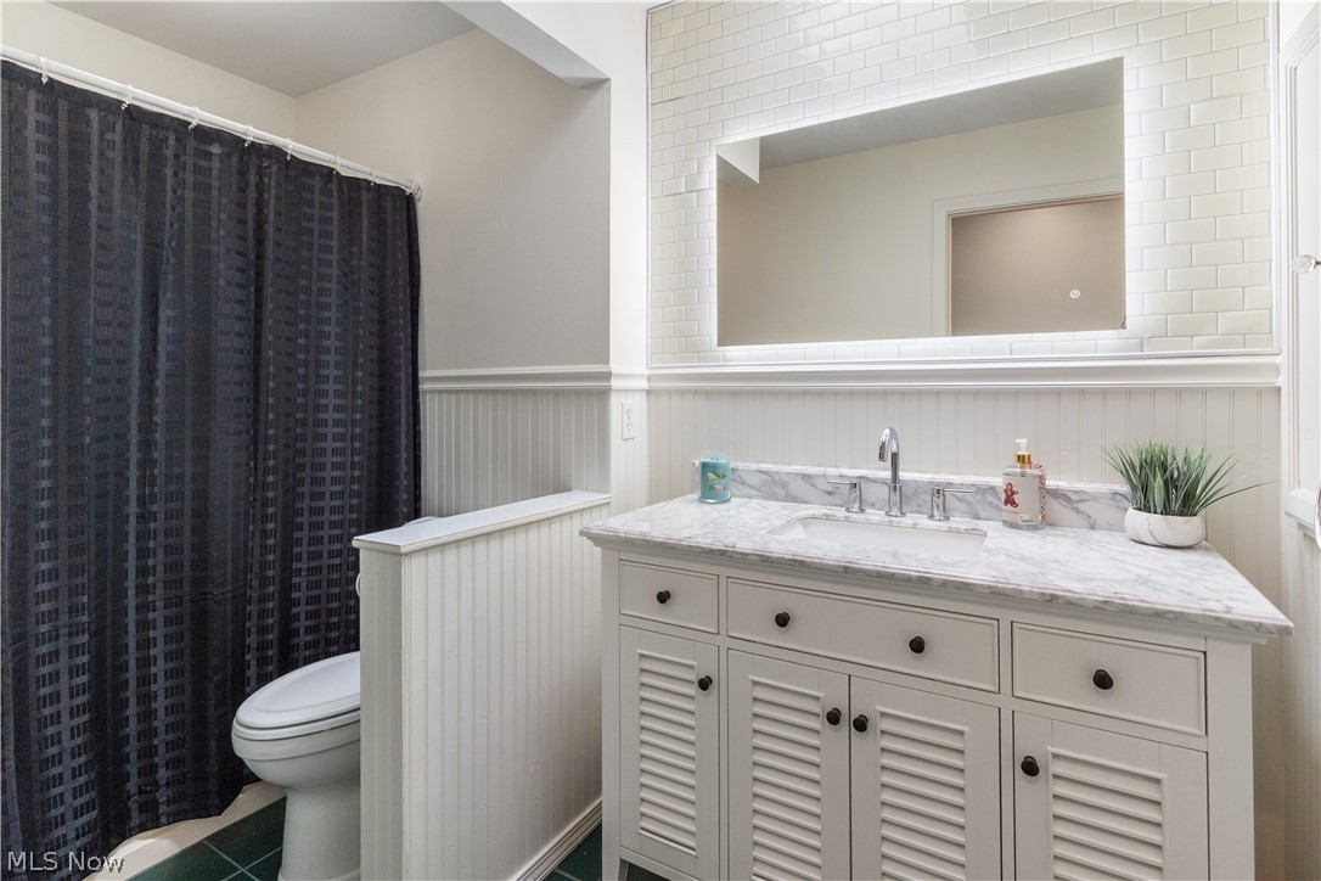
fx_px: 624
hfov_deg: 93.3
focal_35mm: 17
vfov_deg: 70.4
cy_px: 440
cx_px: 660
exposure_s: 1/60
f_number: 8
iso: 1600
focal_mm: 17
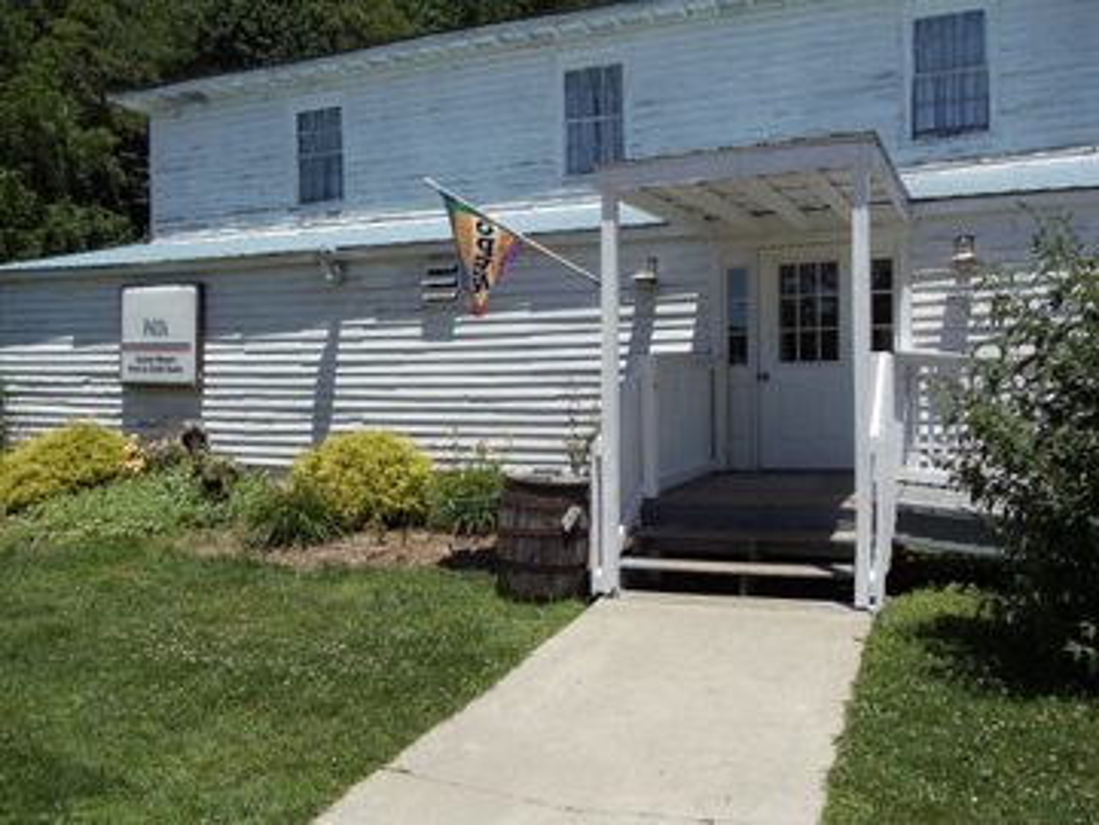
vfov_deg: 32.9
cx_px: 550
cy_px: 412
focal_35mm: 44
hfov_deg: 42.9
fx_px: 1397
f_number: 7.1
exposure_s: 1/400
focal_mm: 6
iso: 100
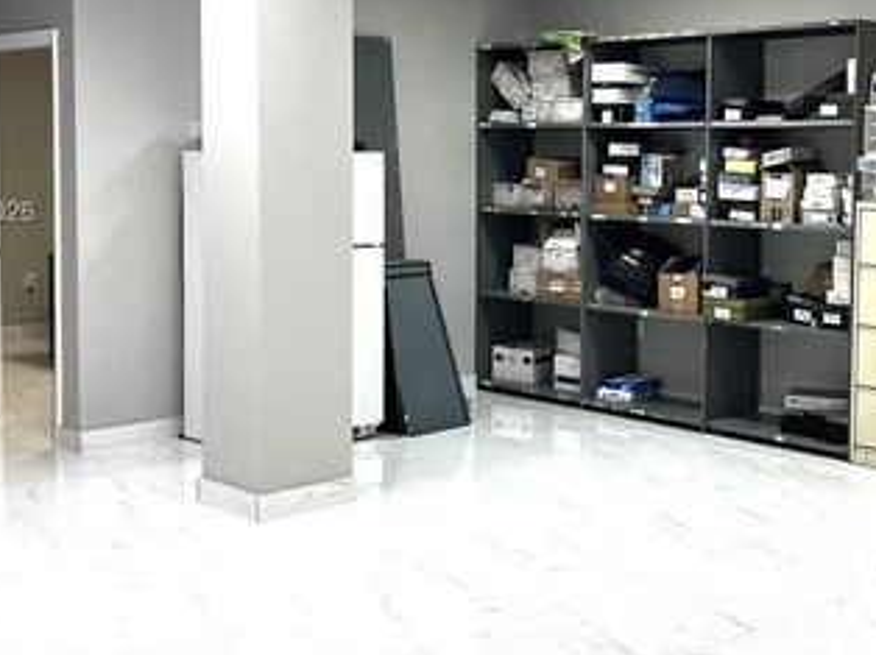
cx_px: 580
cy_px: 215
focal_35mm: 53
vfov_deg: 27.3
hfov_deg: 35.9
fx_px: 1340
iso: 80
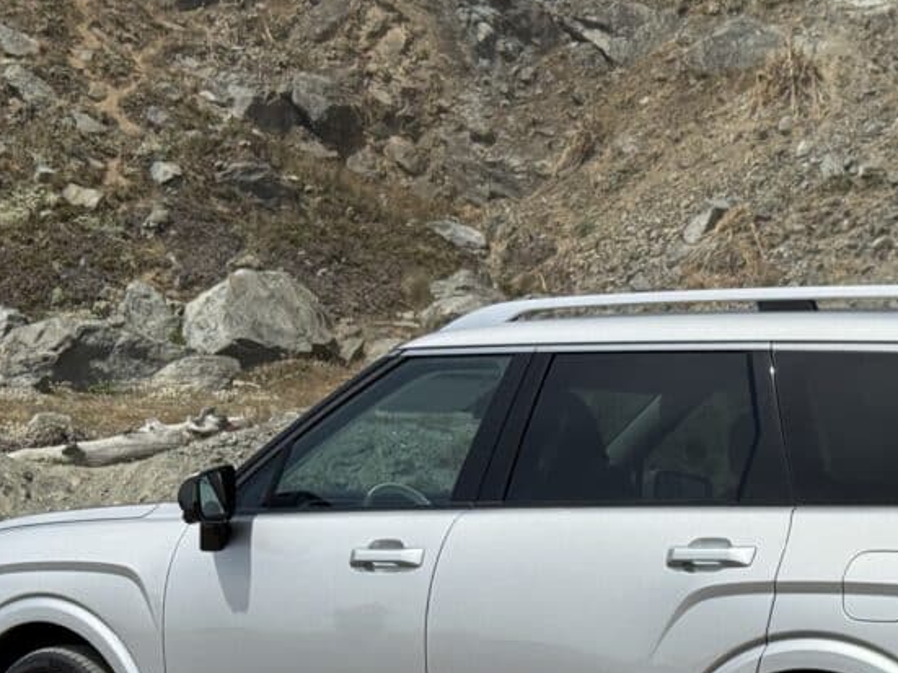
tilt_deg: -4.1
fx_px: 2801
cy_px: 616
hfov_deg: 18.1
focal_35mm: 108
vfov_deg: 13.6
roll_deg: +0.8
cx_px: 707
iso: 80
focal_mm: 6.76
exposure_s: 1/8772
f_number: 1.78
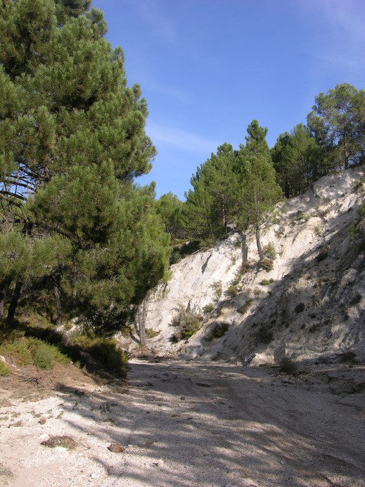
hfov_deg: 36.8
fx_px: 548
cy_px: 244
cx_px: 182
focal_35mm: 39
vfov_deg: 47.9
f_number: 5.7
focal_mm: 10
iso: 50
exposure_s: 1/210
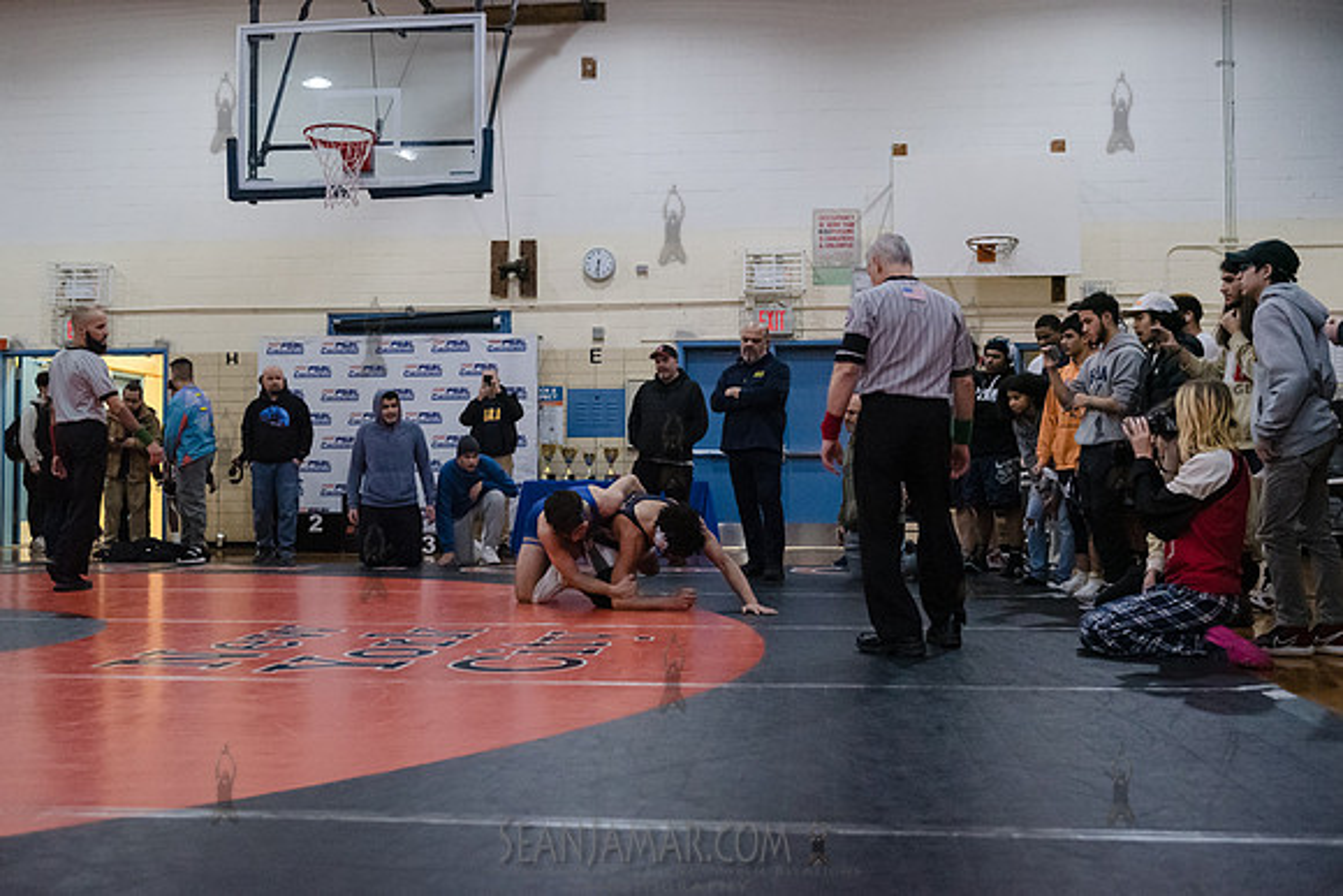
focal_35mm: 38
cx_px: 672
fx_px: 1400
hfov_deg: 51.2
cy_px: 448
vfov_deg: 35.5
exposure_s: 1/400
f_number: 3.2
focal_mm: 36
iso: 8000
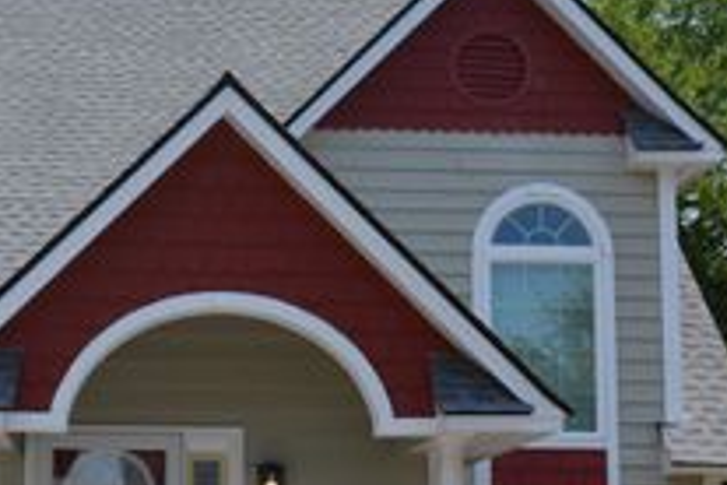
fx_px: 1757
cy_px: 427
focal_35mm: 87
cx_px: 144
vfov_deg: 15.5
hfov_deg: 23.0
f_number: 8
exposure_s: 1/250
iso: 110
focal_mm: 24
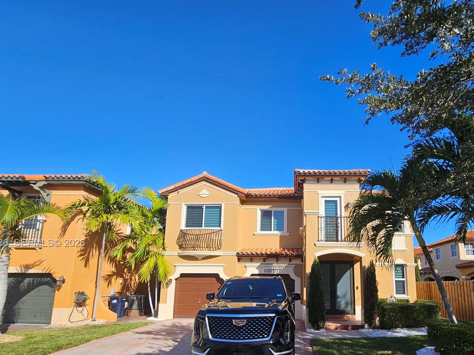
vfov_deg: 69.1
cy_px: 244
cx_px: 285
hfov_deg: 86.6
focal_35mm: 18
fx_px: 246
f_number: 2.2
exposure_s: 1/2216
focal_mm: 2.2
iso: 50
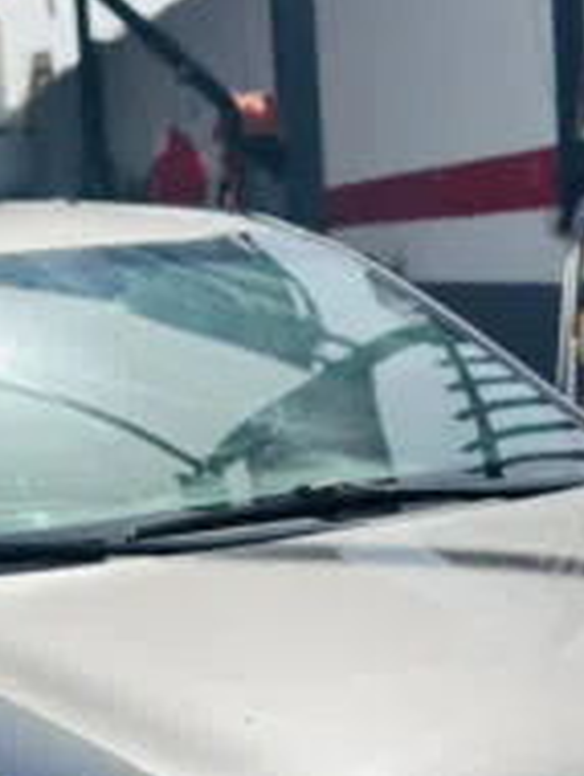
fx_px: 2267
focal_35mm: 101
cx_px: 41
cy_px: 772
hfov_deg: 14.5
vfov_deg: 18.9
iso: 100
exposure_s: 1/8929
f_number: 1.78
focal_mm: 6.86
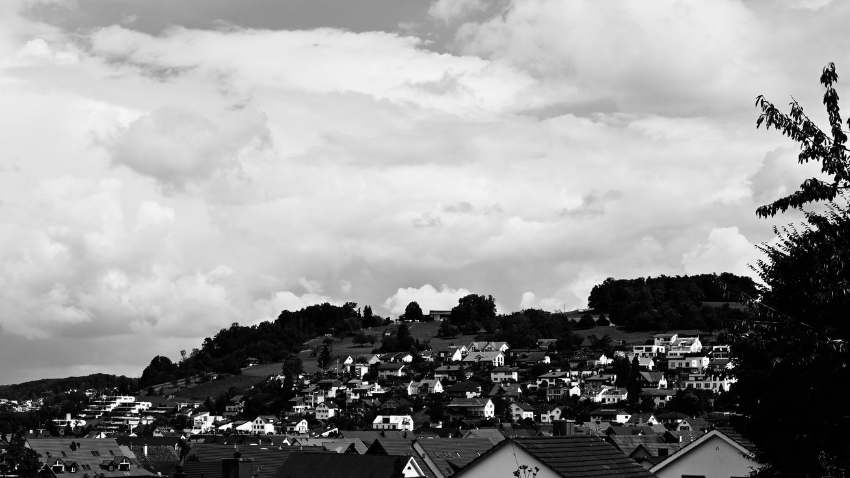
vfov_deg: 20.0
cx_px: 371
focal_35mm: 60
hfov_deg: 34.8
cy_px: 306
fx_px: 1352
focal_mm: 26
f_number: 13
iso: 100
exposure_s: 1/200
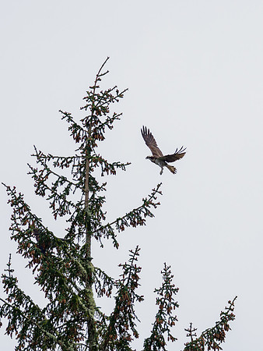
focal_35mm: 969
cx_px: 228
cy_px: 139
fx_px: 9805
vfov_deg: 2.0
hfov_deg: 1.5
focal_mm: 300
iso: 320
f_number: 4
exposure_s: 1/1250
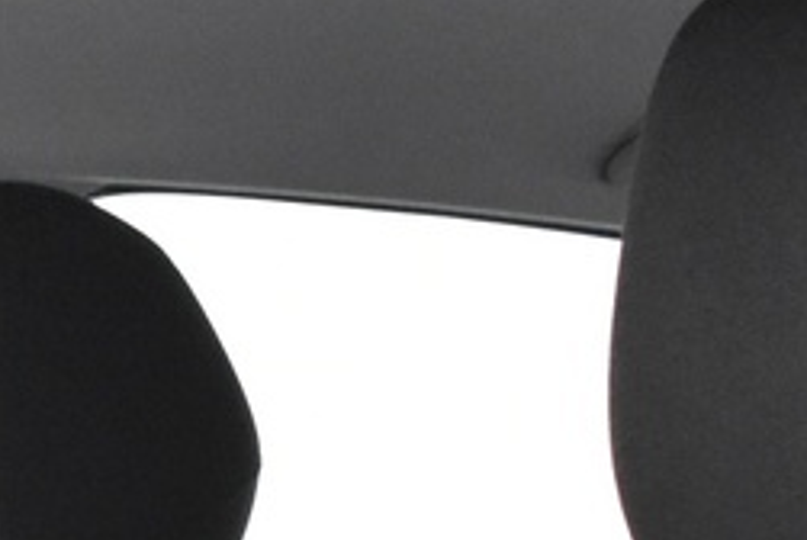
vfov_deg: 7.1
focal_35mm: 174
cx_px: -540
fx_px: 3905
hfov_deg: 11.2
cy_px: 1614
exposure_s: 1/20
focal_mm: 18
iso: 3200
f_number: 3.5
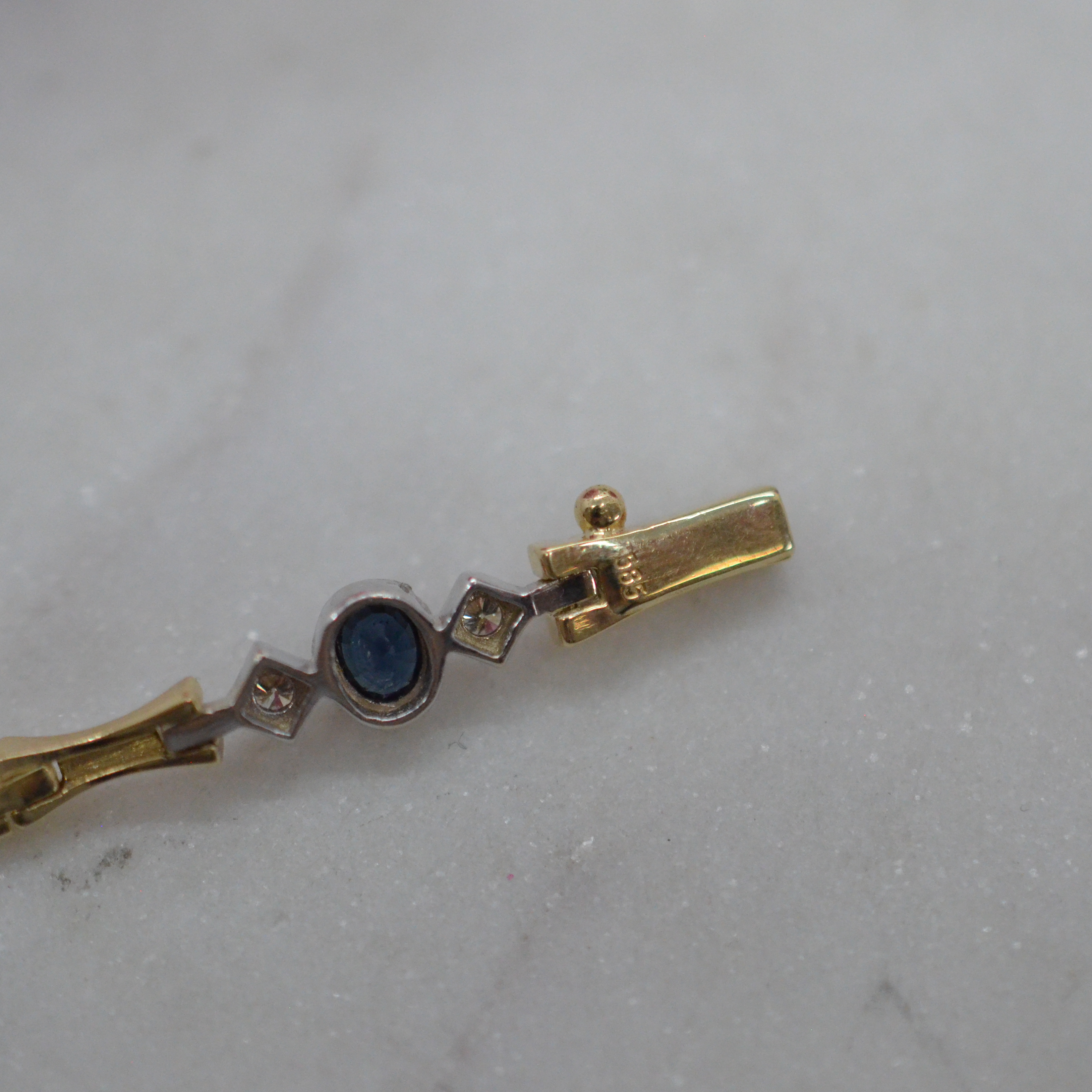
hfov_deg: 22.5
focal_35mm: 77
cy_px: 546
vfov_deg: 22.5
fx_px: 2748
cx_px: 639
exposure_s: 1/3200
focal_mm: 40
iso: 3200
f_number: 4
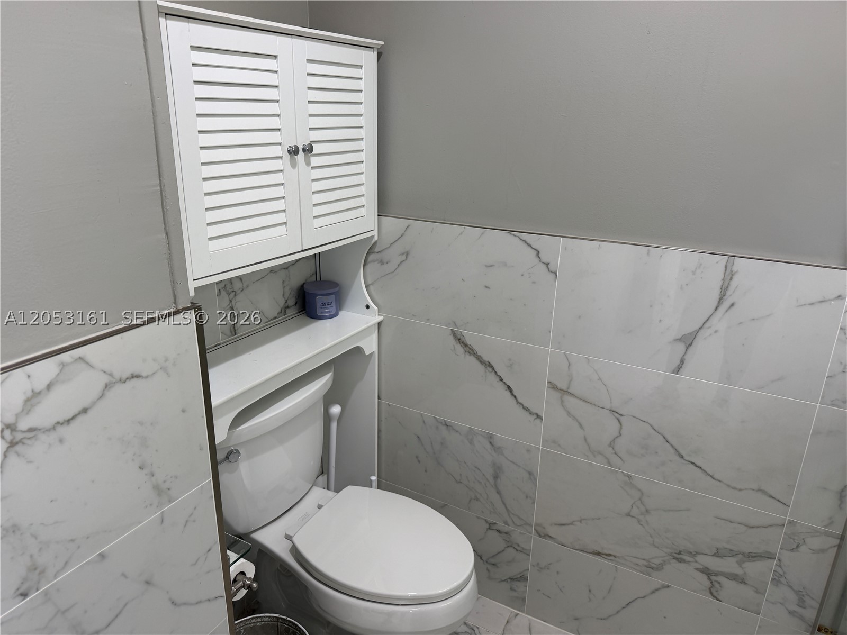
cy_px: 318
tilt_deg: -18.8
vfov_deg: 56.8
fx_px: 587
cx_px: 424
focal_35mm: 24
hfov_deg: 71.6
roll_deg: -1.3
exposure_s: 1/120
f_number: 1.78
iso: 125
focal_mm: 6.76
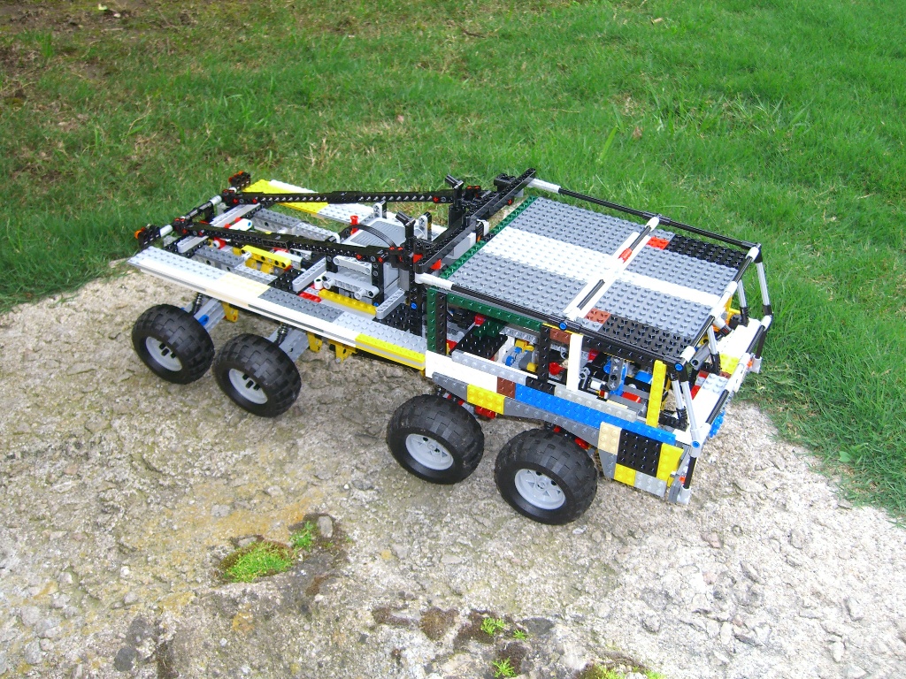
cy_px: 340
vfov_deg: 37.7
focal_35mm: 38
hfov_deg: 49.0
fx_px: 995
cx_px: 453
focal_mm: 7.9
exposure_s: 1/60
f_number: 2.8
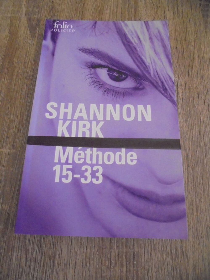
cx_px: 105
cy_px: 140
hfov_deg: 53.1
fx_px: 210
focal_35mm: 26
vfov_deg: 67.3
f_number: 3.5
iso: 800
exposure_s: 1/125
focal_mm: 4.6
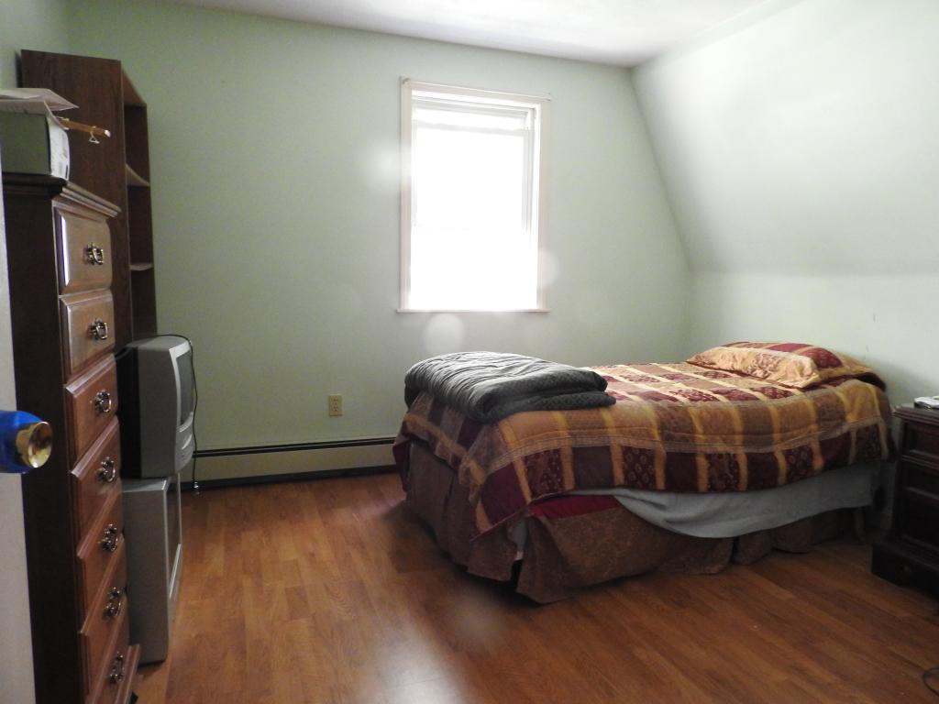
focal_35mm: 24
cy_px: 352
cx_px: 470
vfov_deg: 56.8
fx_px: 651
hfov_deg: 71.6
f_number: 3.3
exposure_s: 1/8
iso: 800
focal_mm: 4.3
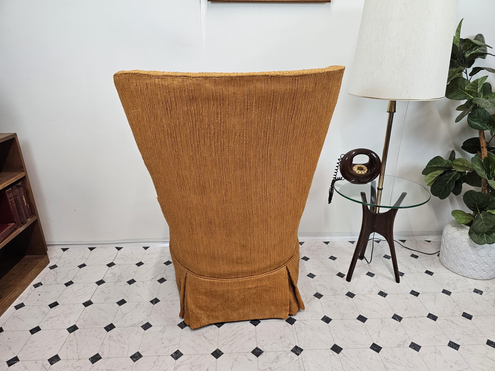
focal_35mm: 23
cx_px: 248
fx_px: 329
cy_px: 186
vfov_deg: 58.9
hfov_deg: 73.9
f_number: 1.7
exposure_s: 1/120
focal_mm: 6.3
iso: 160
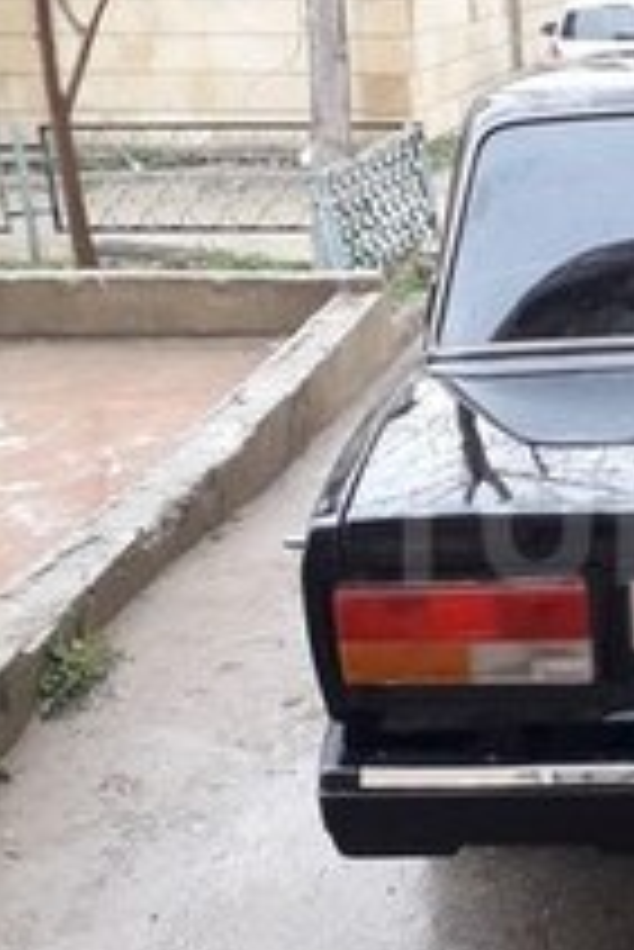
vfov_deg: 30.5
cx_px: 827
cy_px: 518
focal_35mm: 66
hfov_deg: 19.1
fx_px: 1741
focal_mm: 3.6
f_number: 1.9
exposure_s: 1/50
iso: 100
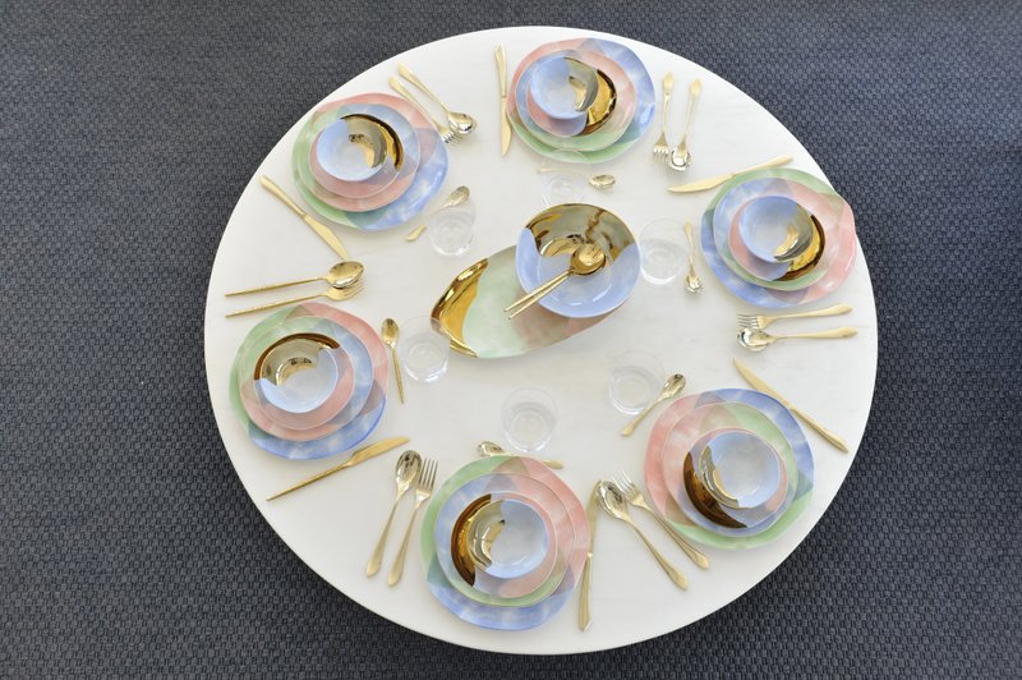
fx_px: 1078
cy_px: 340
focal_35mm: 38
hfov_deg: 50.7
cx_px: 511
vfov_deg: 35.0
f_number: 6.7
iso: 560
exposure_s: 1/180
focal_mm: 38
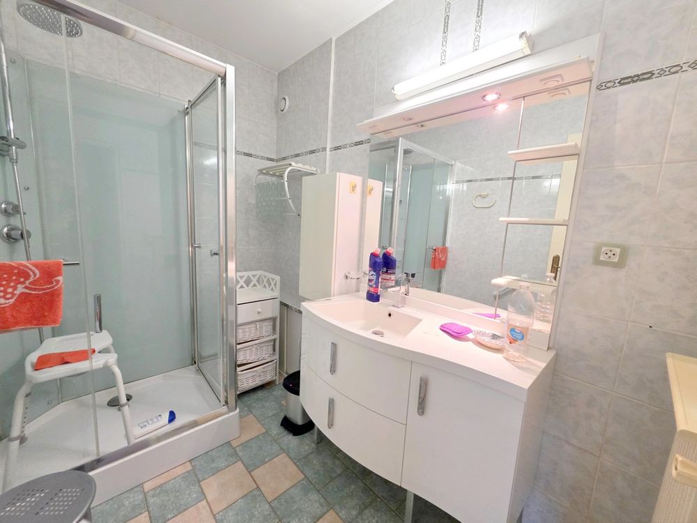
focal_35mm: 13
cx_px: 348
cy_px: 262
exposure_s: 1/100
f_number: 1.9
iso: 250
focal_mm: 2.2
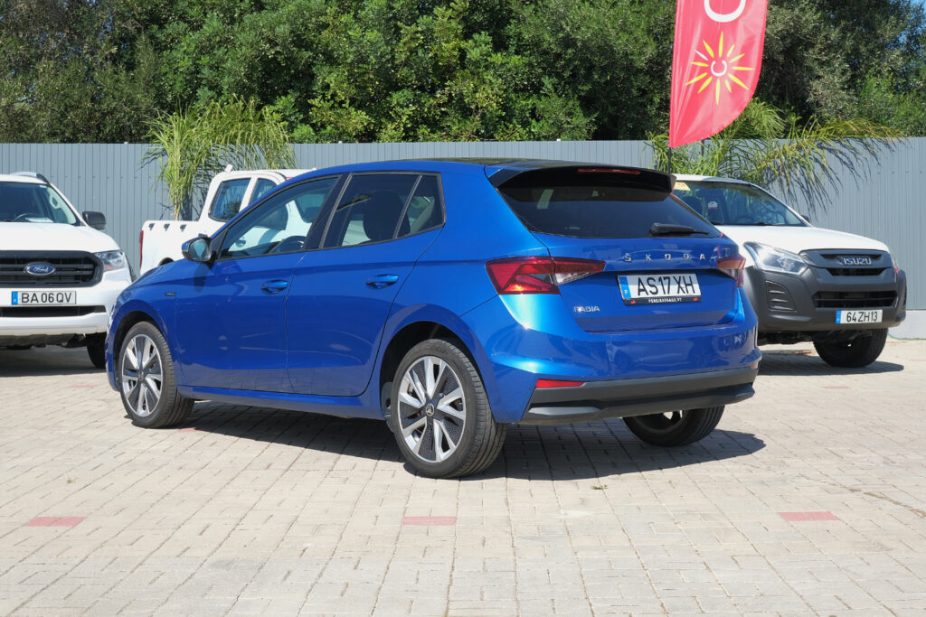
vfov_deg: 24.2
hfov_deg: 35.6
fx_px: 1441
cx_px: 463
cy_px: 308
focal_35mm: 56
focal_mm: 37.4
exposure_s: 1/180
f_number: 8
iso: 160
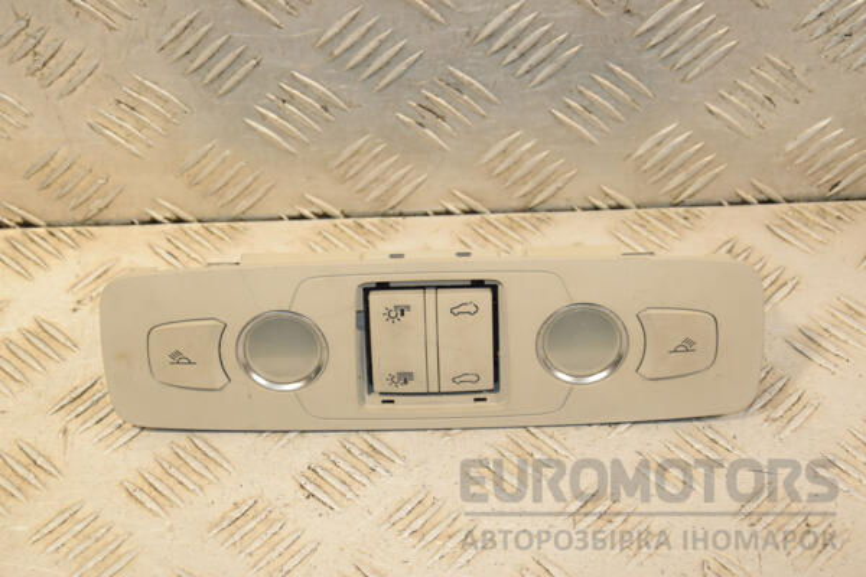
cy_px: 288
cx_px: 433
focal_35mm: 87
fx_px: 2093
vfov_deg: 15.7
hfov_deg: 23.4
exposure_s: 1/200
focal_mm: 58
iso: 800
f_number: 6.3
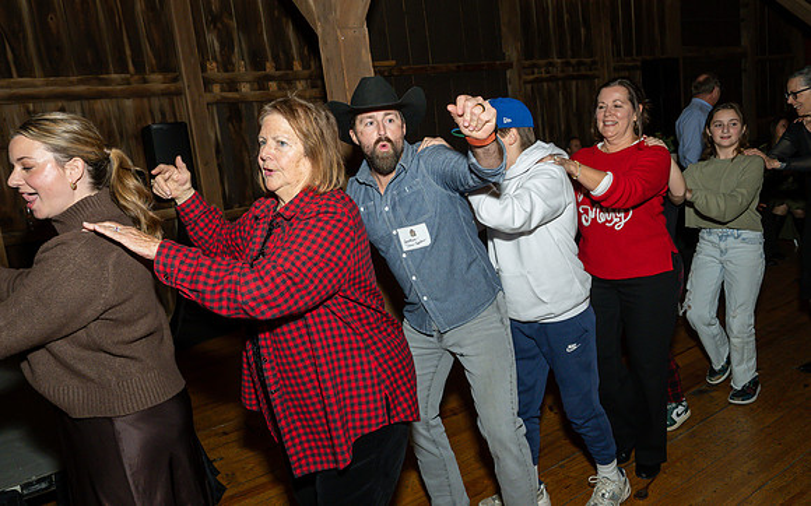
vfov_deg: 47.5
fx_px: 575
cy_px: 231
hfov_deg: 70.4
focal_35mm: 26
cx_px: 397
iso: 640
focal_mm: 17
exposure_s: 1/250
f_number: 8
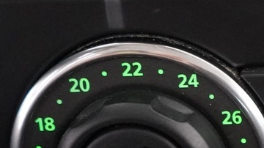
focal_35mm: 132
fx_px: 923
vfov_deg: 9.1
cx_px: 513
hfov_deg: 14.0
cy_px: 152
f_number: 3.5
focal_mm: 28
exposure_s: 1/40
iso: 10000
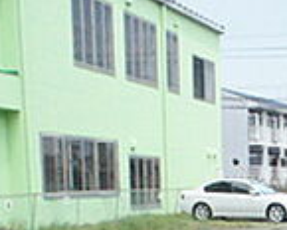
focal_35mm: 99
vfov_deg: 14.8
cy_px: 310
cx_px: 342
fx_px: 841
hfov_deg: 18.4
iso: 6400
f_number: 13
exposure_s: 1/2500
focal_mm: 16
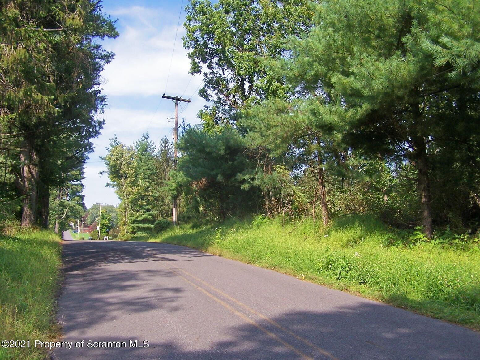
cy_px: 180
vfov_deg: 37.7
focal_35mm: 38
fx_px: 527
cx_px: 240
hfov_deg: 49.0
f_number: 2.8
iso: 80
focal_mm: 6.3
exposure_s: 1/800
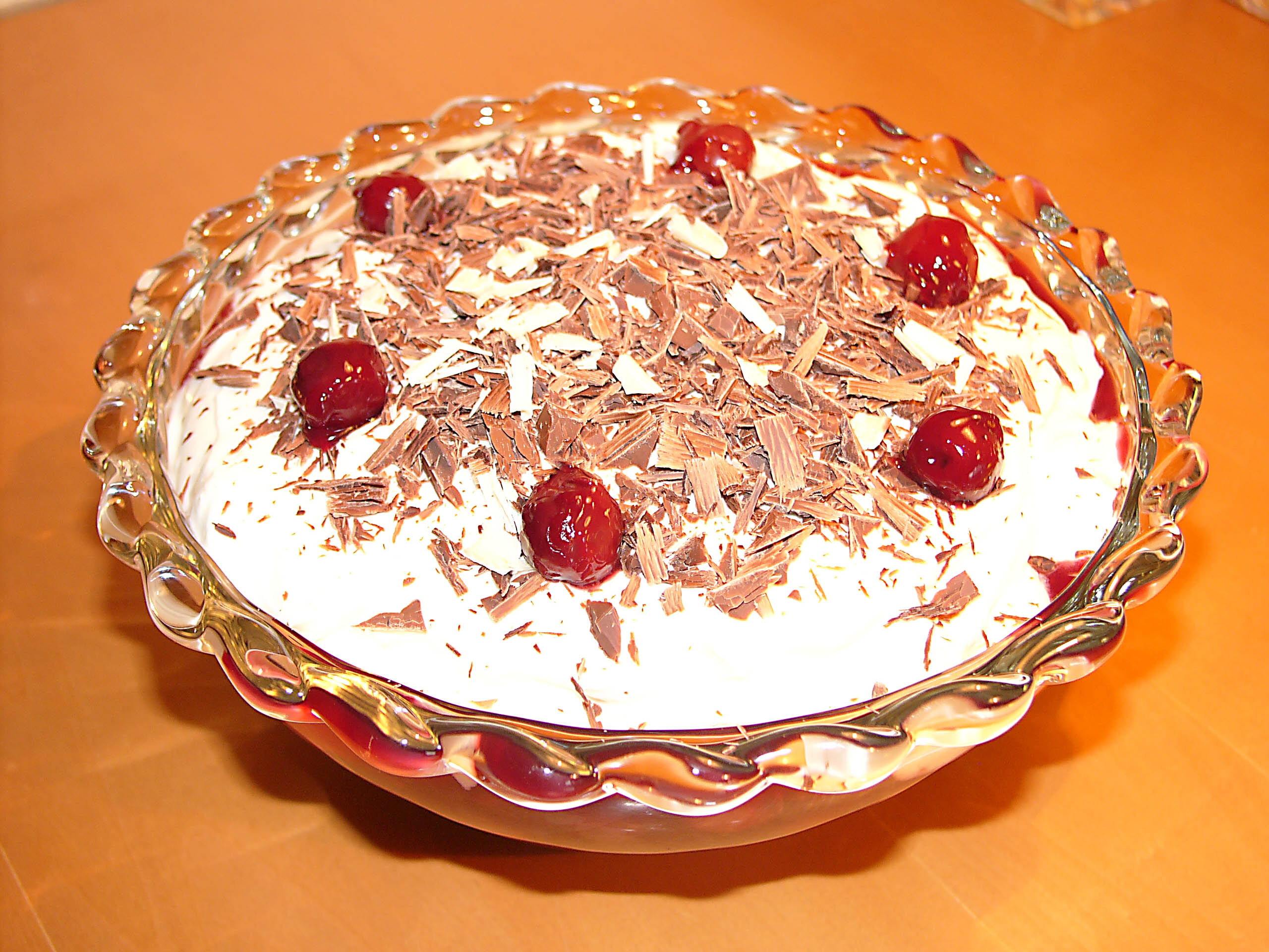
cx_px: 634
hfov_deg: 40.4
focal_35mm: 47
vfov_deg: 30.9
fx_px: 1723
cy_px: 476
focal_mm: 11.8
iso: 100
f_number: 2.1
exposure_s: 1/15
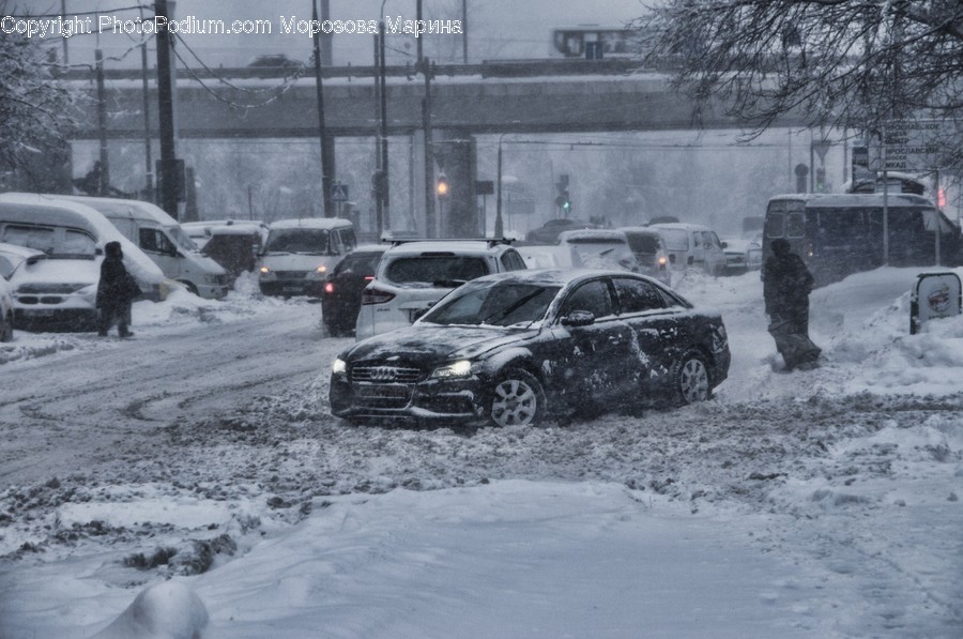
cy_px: 320
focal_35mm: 138
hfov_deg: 14.9
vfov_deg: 9.9
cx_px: 482
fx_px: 3686
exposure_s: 1/125
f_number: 7.1
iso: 250
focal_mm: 92
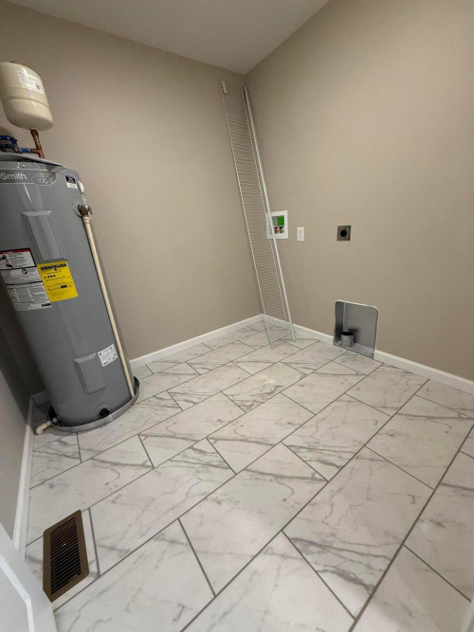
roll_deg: +5.2
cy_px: 316
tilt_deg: -18.8
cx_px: 237
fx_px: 256
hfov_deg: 85.7
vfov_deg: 102.1
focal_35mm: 14
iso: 320
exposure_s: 1/60
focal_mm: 2.22
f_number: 2.2
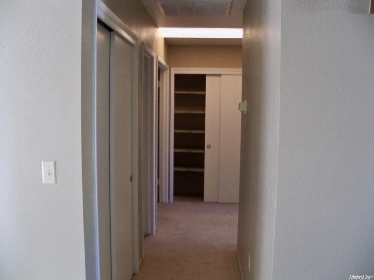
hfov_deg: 52.6
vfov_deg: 40.7
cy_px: 140
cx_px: 187
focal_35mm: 35
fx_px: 378
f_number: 3.5
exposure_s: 1/10
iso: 400
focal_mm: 6.2
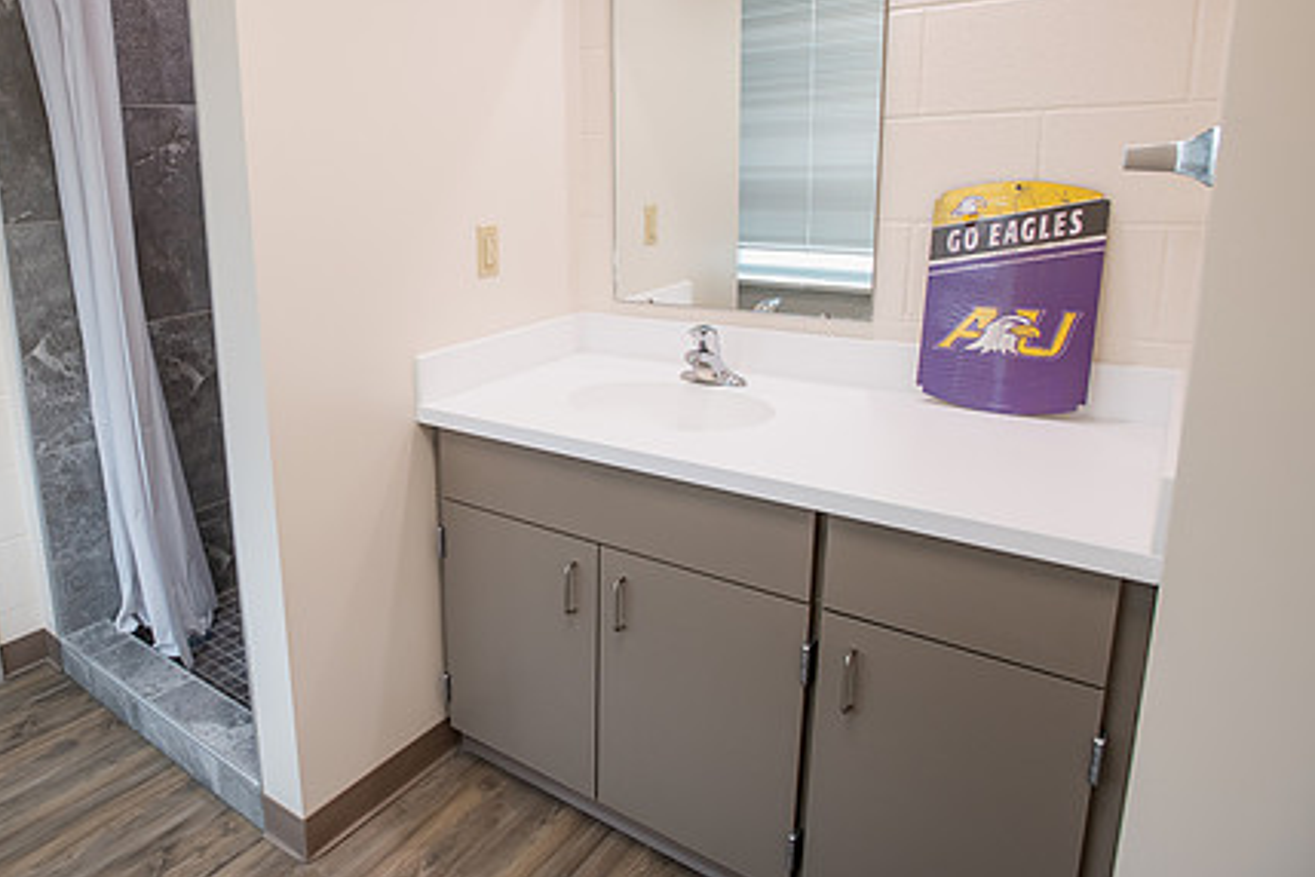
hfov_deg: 73.8
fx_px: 840
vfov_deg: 54.6
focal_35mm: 23
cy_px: 342
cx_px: 438
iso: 400
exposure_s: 1/60
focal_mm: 17
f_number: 6.3
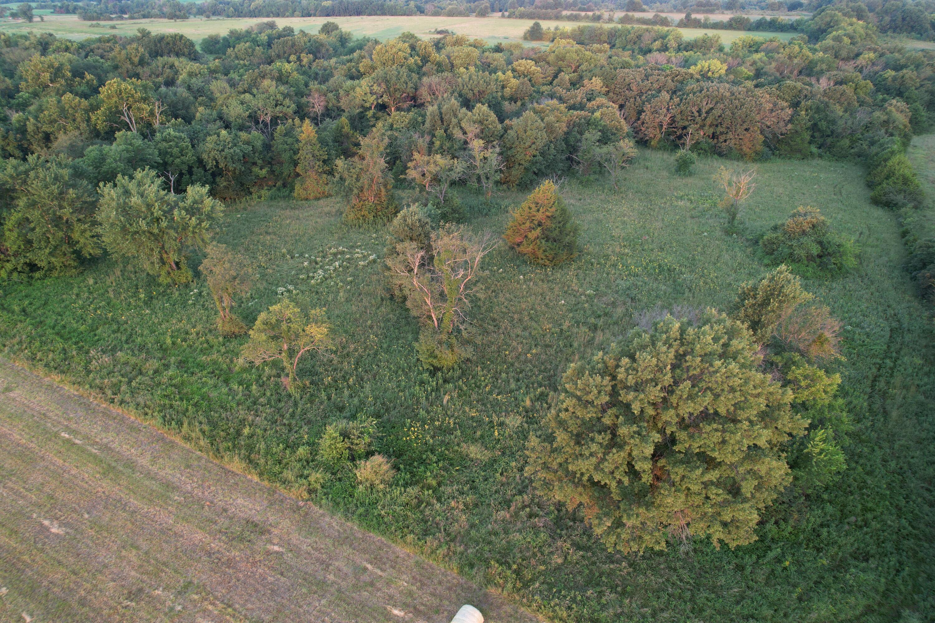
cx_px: 468
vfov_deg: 57.2
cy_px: 312
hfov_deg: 78.6
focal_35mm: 22
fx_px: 571
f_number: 2.8
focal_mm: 8.38
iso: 160
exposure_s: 1/15
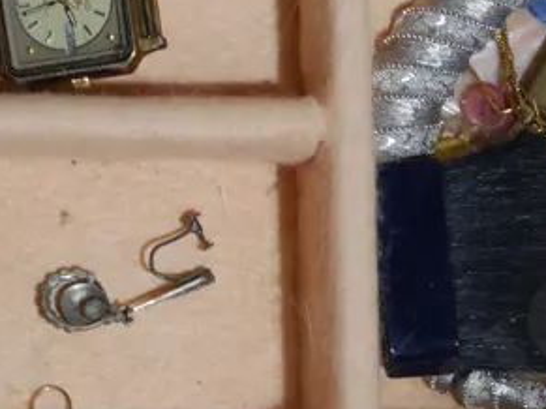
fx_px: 2775
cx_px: 507
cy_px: 367
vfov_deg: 8.4
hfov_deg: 11.2
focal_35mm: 176
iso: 320
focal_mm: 25
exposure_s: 1/60
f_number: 5.3
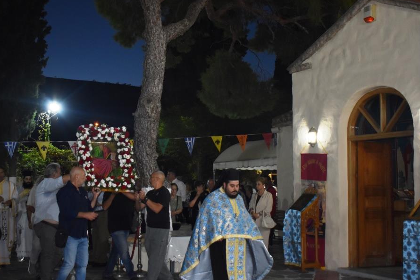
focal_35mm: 47
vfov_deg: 28.9
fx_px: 544
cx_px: 207
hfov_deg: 42.2
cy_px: 141
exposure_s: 1/80
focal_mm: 27
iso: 1600
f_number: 4
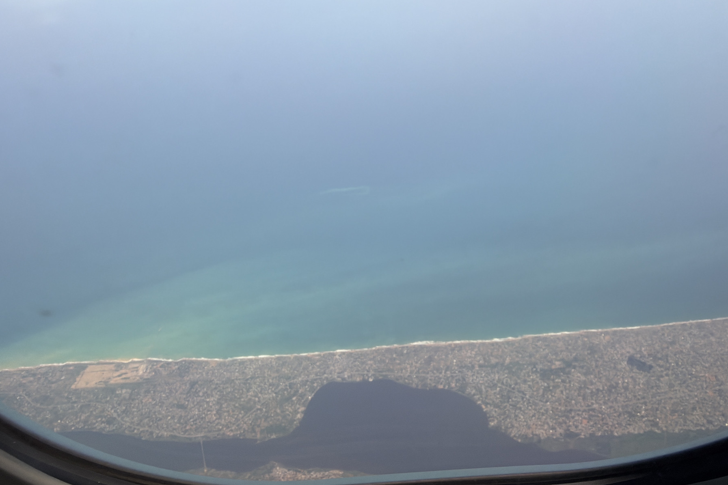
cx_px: 390
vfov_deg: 44.9
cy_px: 249
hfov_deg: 63.6
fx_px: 586
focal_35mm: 29
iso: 32
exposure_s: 1/777
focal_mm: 2.22
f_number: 2.2
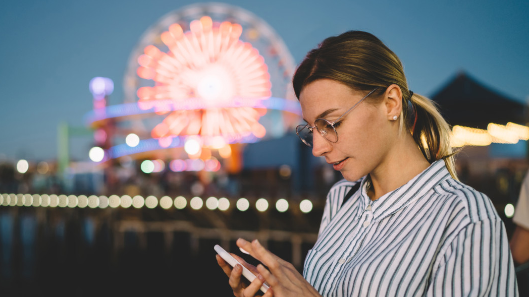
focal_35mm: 42
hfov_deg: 48.3
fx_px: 589
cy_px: 193
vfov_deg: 28.2
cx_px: 240
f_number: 1.6
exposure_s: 1/125
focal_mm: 35
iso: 400
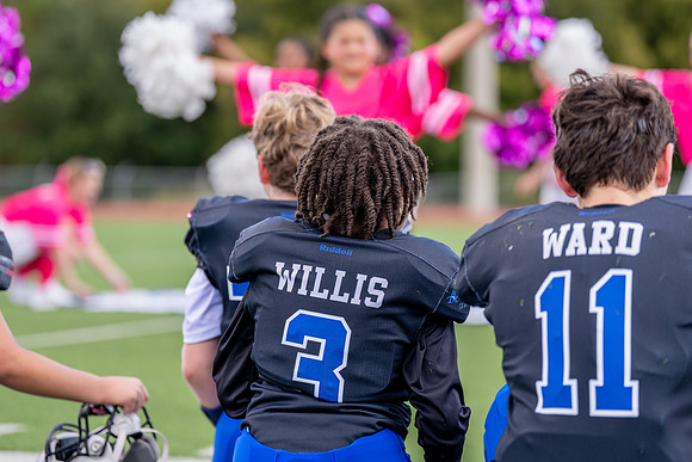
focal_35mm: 134
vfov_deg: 10.2
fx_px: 2583
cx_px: 331
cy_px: 210
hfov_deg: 15.3
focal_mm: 122
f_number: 2.8
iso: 320
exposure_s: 1/1600
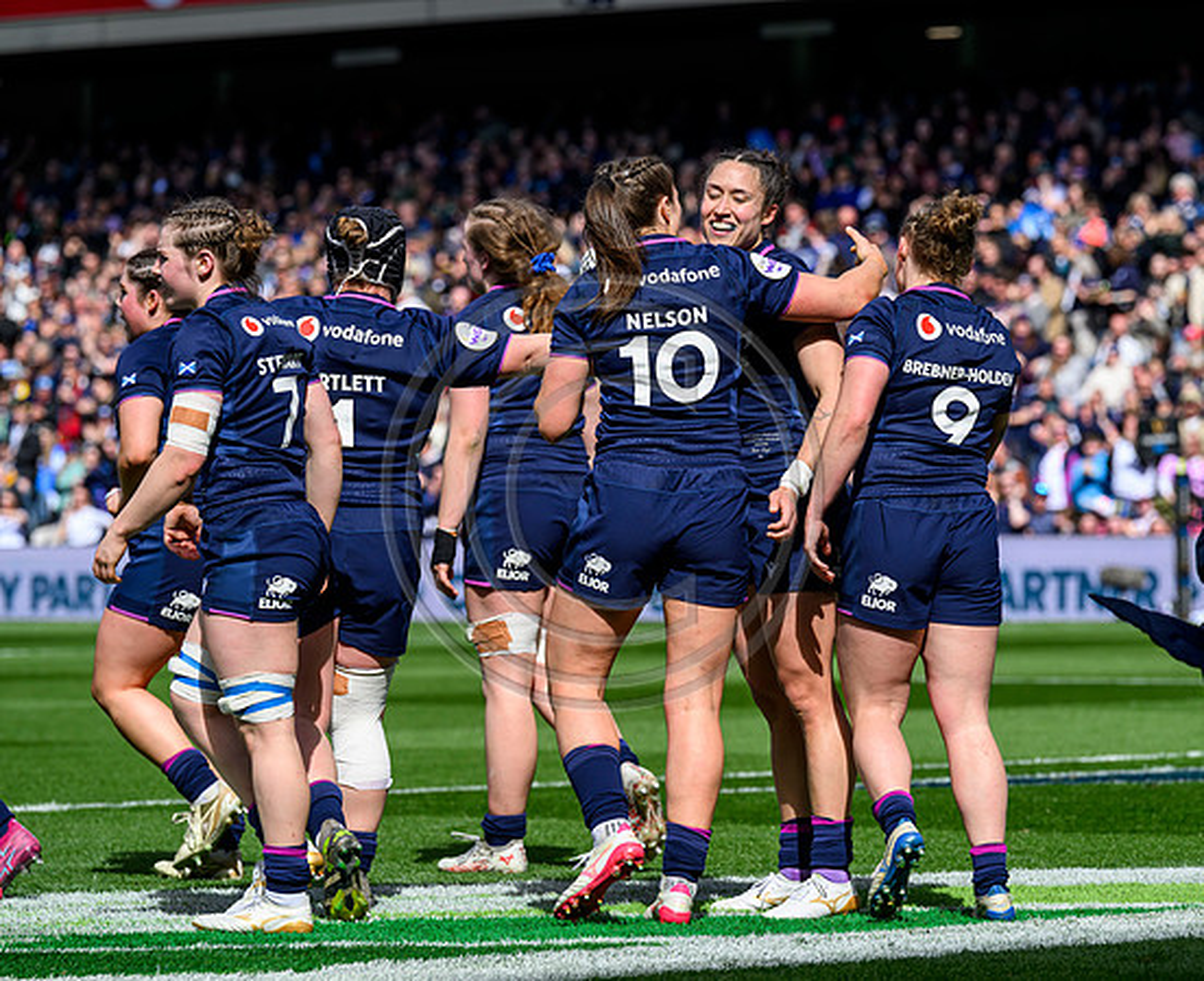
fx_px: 8237
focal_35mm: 229
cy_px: 494
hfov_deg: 8.4
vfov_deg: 6.8
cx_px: 741
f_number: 5.6
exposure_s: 1/2000
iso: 500
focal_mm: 200
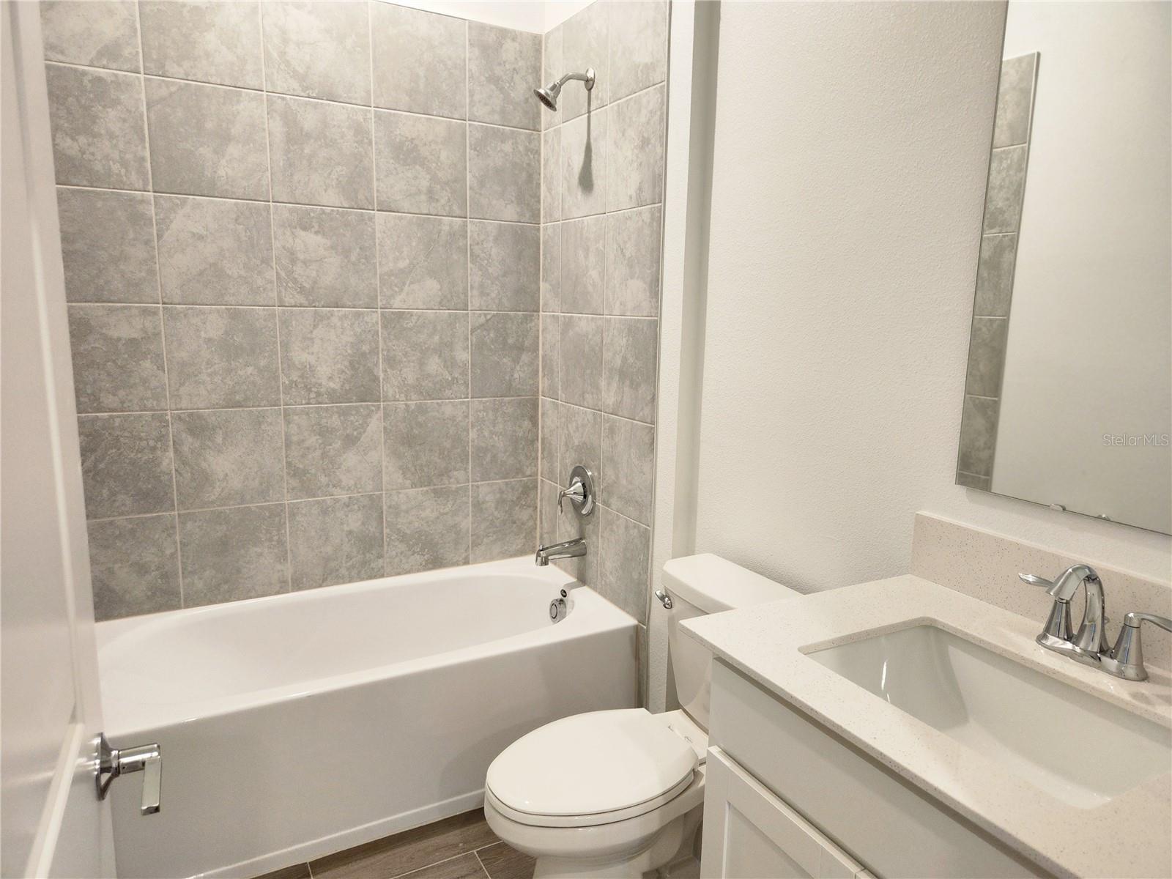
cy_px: 440
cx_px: 586
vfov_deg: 58.9
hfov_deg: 73.9
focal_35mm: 23
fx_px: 779
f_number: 1.8
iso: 160
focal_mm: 5.4
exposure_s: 1/60
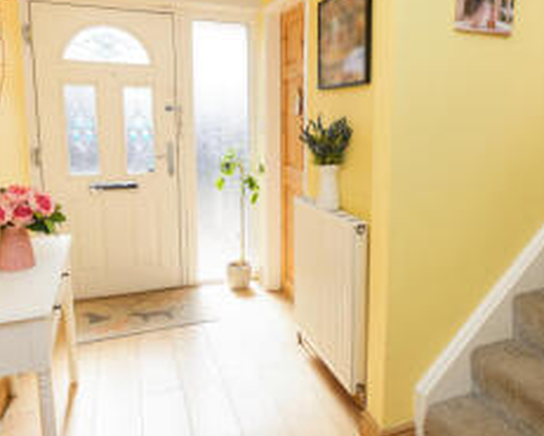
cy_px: 187
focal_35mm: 29
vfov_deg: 49.8
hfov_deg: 59.9
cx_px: 330
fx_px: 467
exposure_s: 1/100
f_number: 5
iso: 100
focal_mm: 10
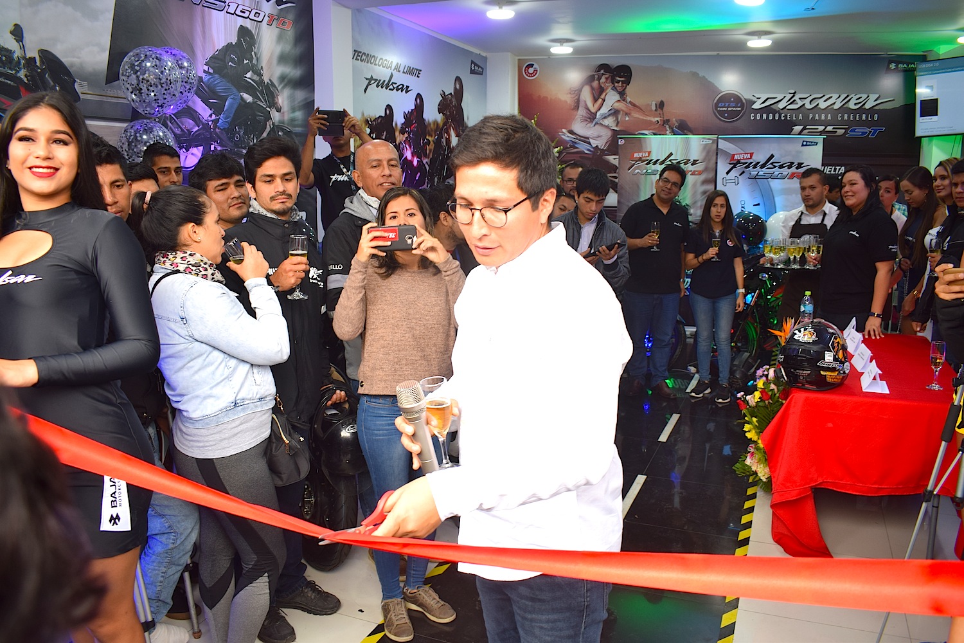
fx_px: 723
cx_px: 482
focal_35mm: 27
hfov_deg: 67.4
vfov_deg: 47.9
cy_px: 322
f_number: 5
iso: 400
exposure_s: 1/80
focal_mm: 18
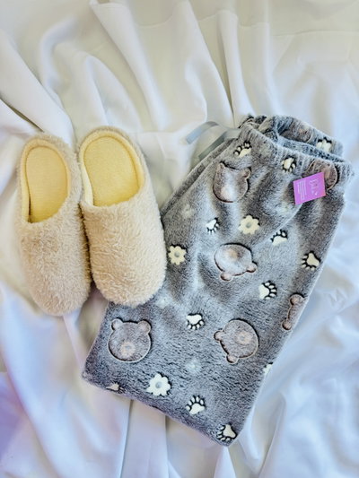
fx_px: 332
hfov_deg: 56.8
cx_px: 180
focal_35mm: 24
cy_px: 239
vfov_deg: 71.6
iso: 125
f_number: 1.78
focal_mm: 6.76
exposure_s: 1/100
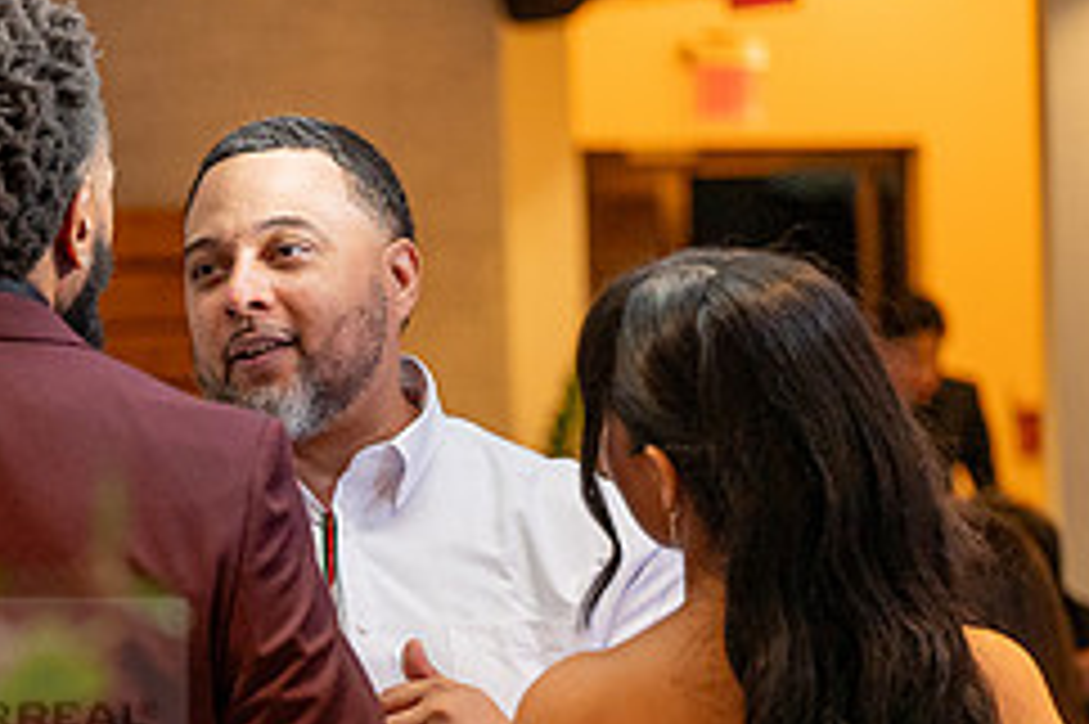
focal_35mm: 204
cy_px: 704
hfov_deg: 10.0
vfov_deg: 6.7
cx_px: -194
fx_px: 6167
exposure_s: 1/320
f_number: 2.8
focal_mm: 85
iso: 1600
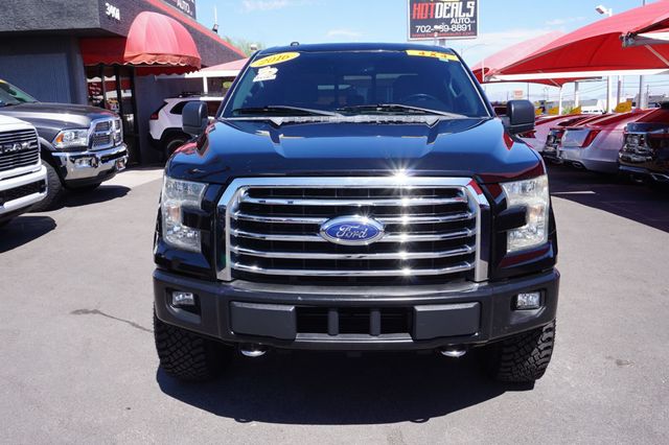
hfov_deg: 59.5
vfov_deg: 41.7
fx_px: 585
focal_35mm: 32
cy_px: 222
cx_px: 334
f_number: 11
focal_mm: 21
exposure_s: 1/80
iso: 100
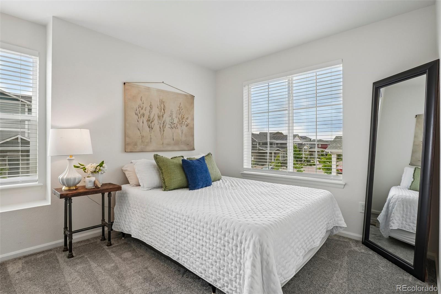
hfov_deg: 95.0
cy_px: 147
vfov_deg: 72.0
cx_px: 220
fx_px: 202
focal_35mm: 16
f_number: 8
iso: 100
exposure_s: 1/30
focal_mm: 11
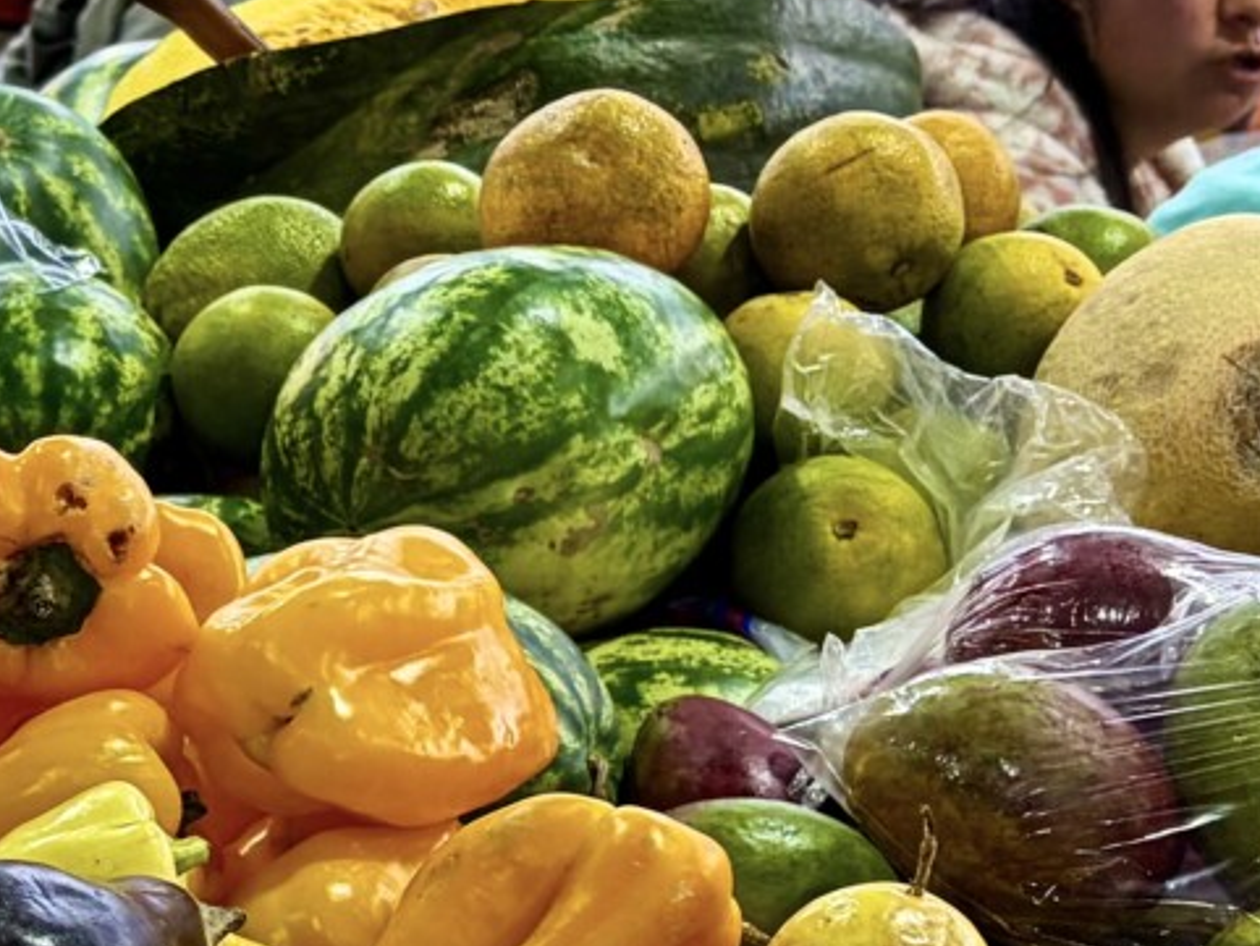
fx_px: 3932
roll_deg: -1.0
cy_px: 624
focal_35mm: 108
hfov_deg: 17.1
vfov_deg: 13.7
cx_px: -409
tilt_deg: -17.1
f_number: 1.6
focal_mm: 5.96
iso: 125
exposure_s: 1/121
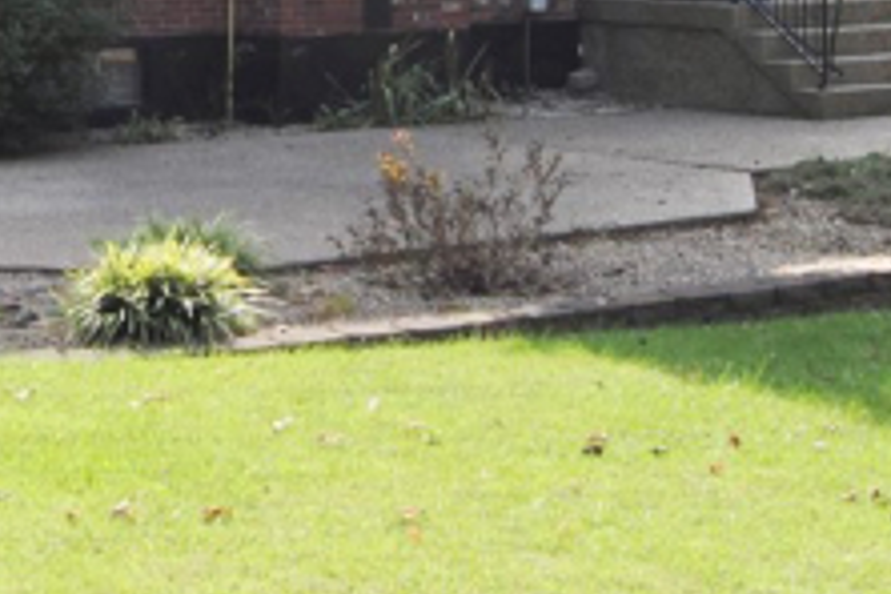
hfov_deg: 22.1
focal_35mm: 91
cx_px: 165
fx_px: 2252
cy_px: -173
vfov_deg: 14.4
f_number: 7.1
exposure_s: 1/200
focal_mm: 18
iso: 100
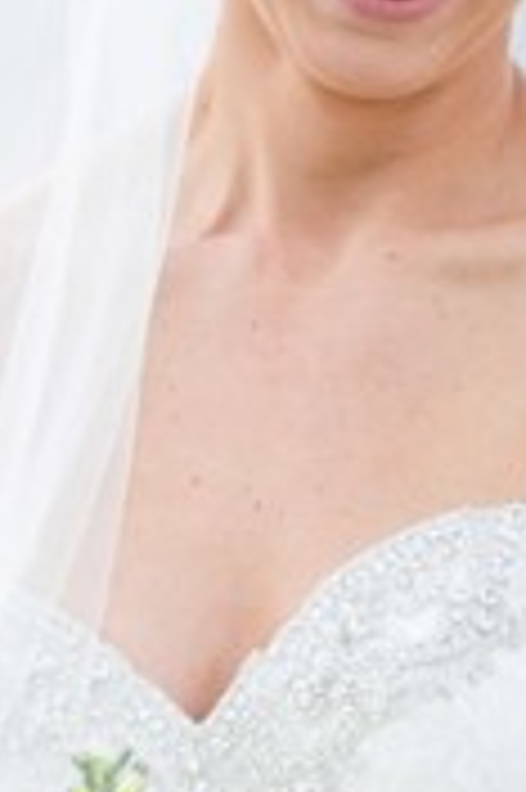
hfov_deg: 3.5
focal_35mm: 387
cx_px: 335
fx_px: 8498
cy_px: 500
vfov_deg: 5.3
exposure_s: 1/400
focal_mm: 85
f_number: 3.2
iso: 250
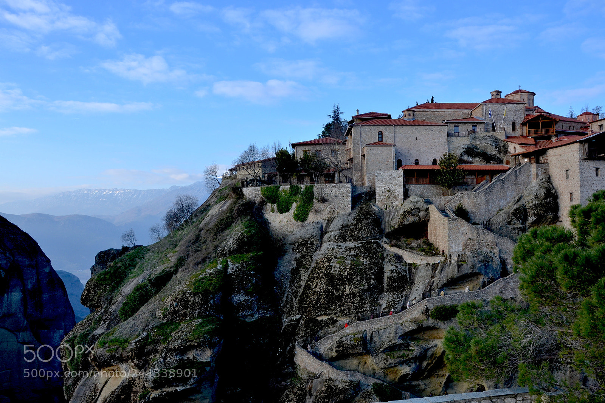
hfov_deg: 67.4
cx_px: 302
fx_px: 454
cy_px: 202
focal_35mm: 27
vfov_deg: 47.9
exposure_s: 1/125
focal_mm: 18
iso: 200
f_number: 9
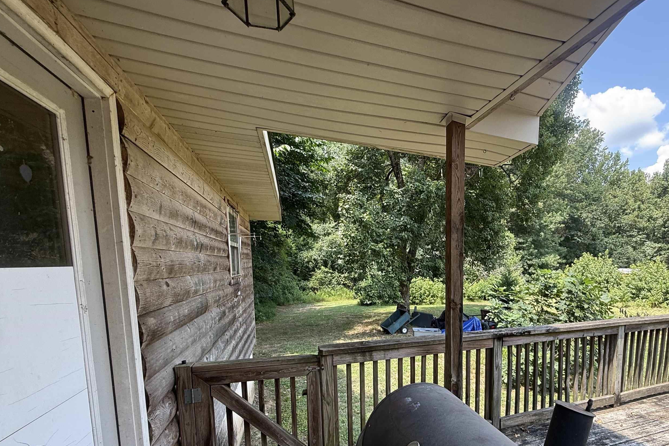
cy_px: 293
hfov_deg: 88.5
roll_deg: +0.1
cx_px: 411
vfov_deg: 65.8
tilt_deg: -6.1
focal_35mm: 18
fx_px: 334
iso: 50
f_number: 2.2
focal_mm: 2.22
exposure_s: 1/119
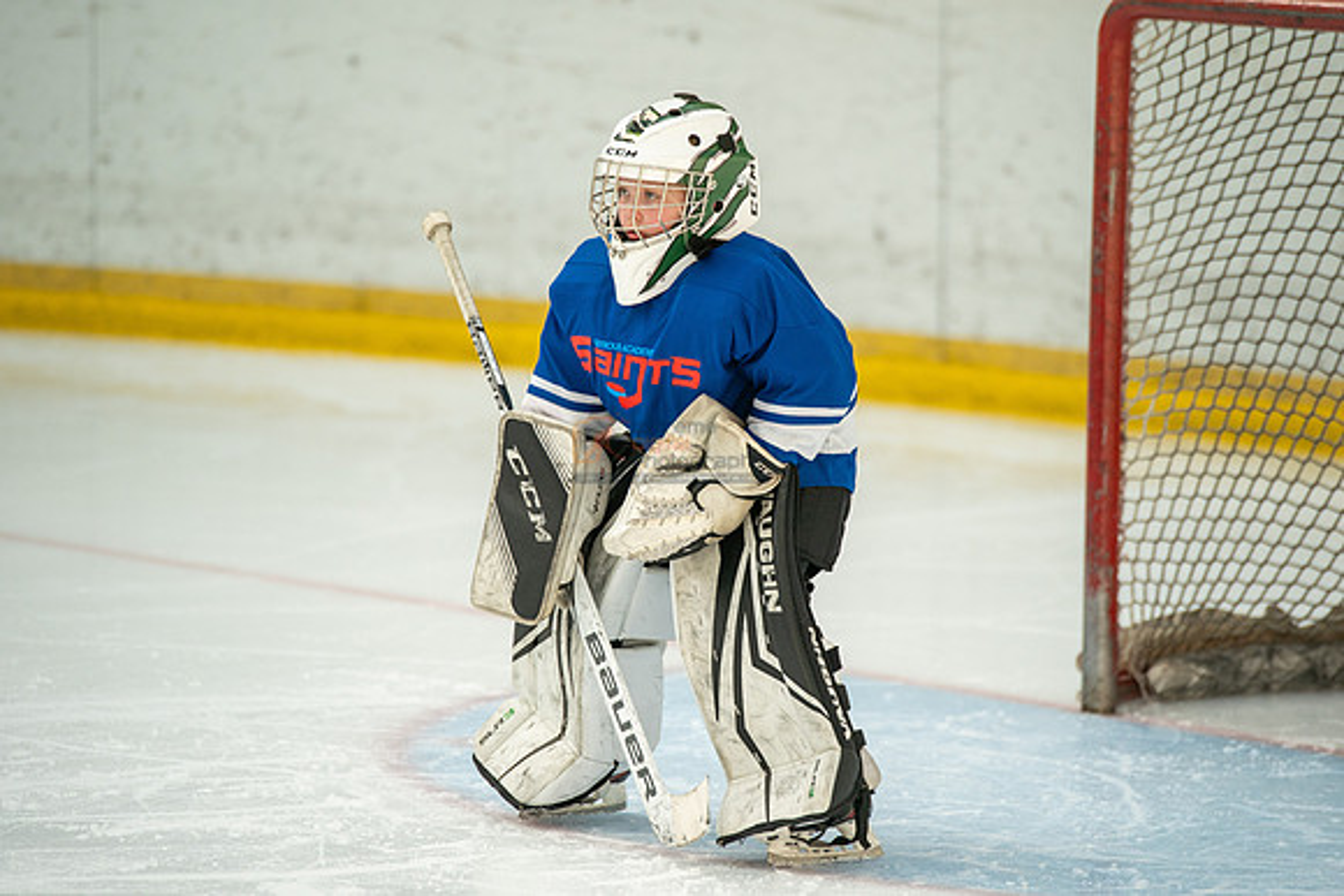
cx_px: 672
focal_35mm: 300
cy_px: 448
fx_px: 11202
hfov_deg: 6.9
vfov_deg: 4.6
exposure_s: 1/1250
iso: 1600
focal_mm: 300
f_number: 3.5
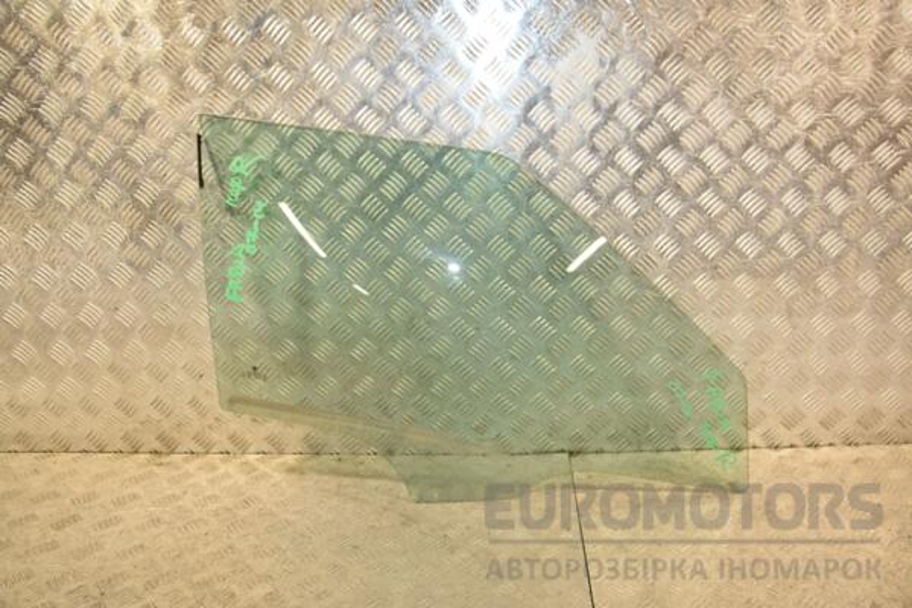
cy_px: 304
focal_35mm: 32
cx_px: 456
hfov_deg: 59.5
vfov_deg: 41.7
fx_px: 798
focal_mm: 21
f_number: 5
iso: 800
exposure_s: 1/200
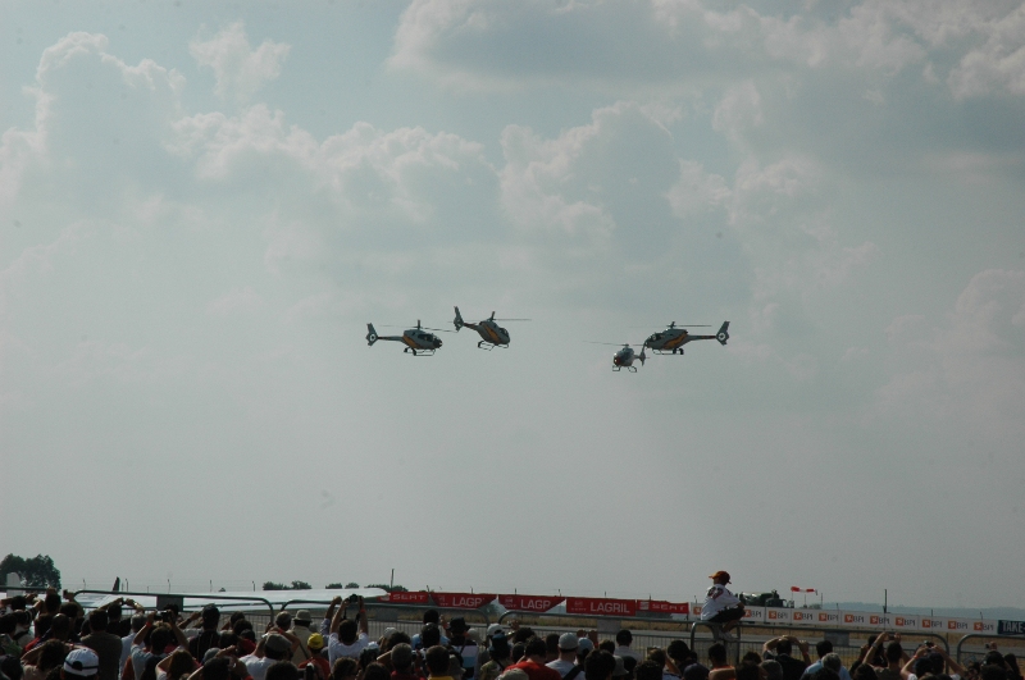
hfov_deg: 19.5
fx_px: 2985
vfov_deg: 13.0
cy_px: 340
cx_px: 512
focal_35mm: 105
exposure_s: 1/800
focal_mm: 70
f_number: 14
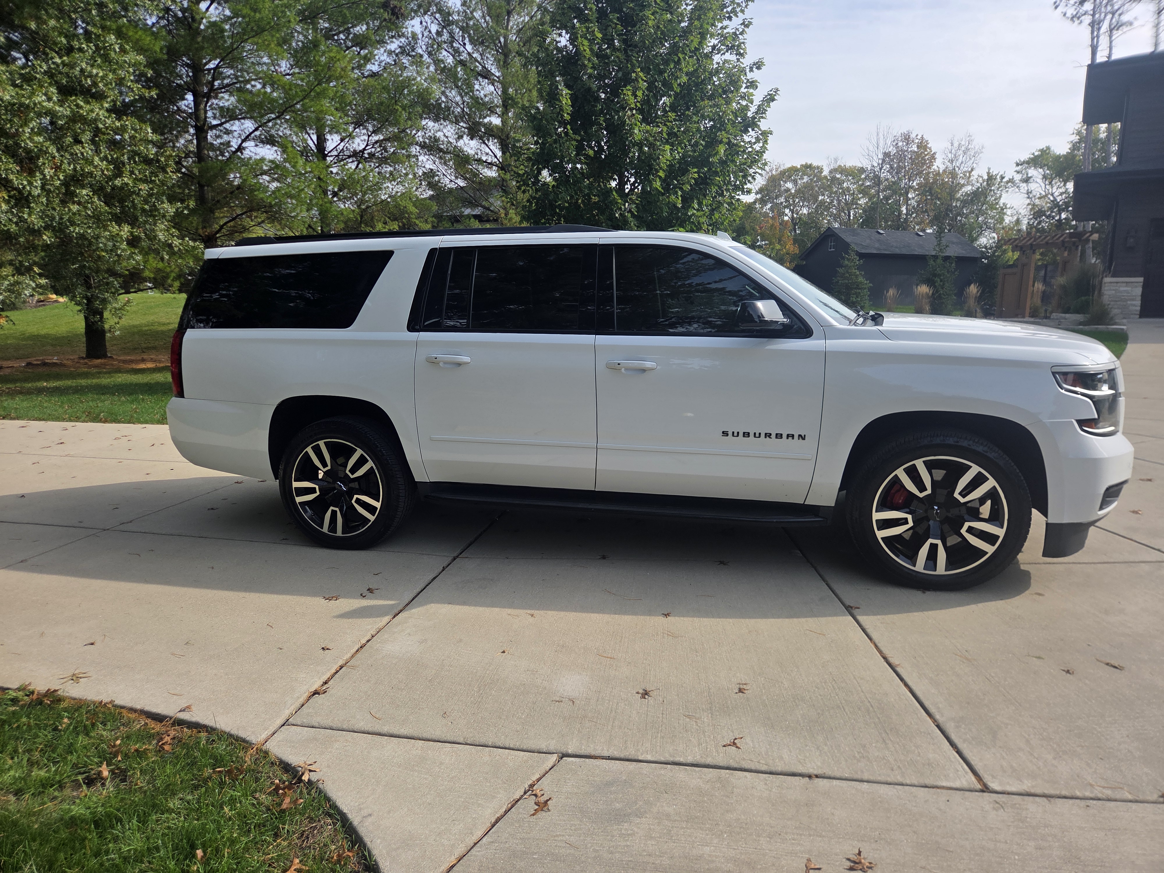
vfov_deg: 58.9
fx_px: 773
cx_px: 582
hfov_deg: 73.9
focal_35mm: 23
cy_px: 436
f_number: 1.8
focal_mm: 5.4
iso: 80
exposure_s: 1/3945
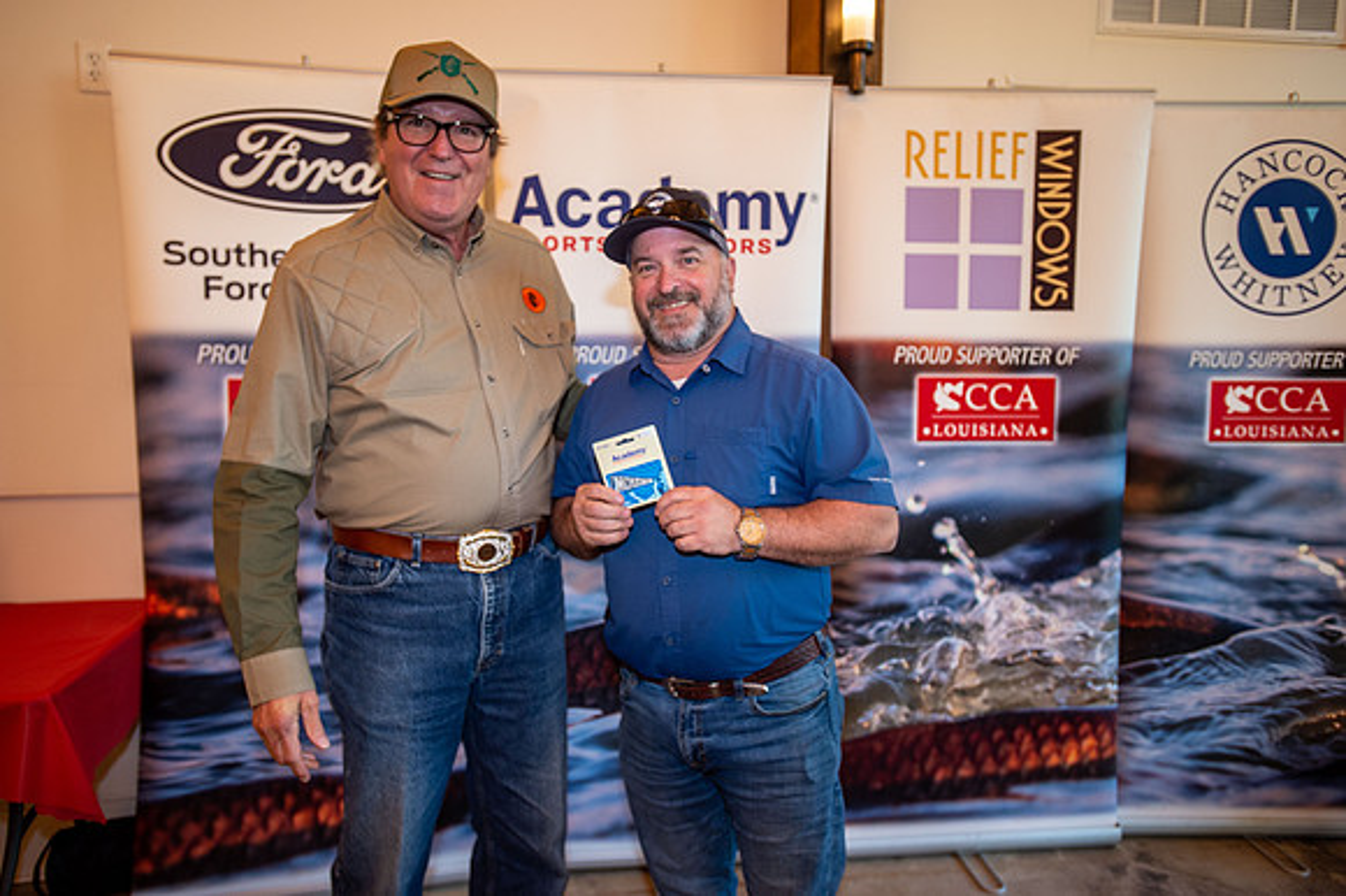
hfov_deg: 69.4
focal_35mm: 26
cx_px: 673
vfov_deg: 49.5
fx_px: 972
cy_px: 448
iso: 800
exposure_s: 1/60
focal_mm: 26
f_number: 2.8
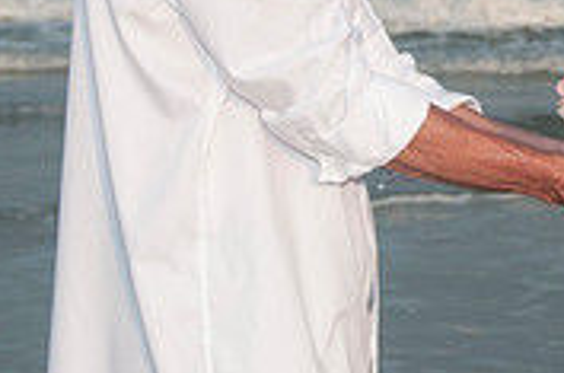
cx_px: 605
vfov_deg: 5.0
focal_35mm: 271
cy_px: -59
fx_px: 4234
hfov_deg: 7.6
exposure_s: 1/250
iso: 100
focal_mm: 55
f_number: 7.1
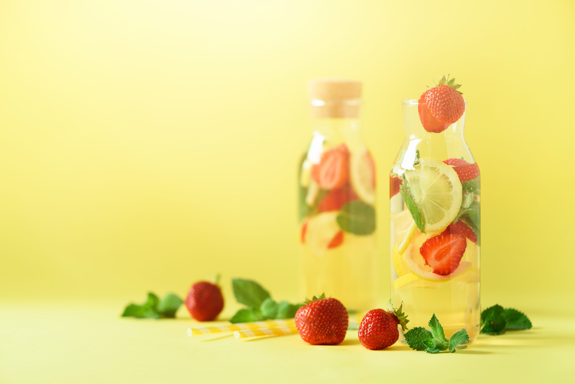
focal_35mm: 106
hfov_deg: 19.3
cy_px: 190
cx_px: 286
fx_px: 1693
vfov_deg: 12.9
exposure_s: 1/160
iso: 80
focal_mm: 105
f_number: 3
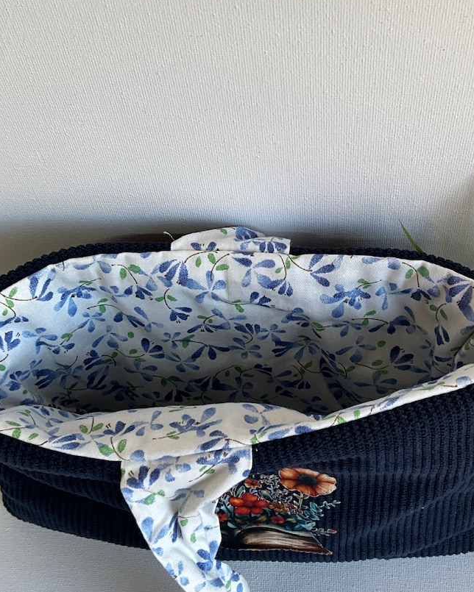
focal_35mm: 45
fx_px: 789
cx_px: 258
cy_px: 262
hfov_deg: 33.4
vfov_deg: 41.1
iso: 25
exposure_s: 1/100
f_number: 1.8
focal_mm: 3
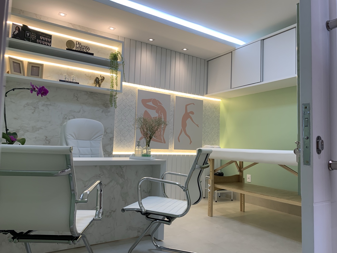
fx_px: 253
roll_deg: -2.0
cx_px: 168
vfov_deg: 53.1
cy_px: 126
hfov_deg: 67.3
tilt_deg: +3.5
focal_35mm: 26
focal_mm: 4.25
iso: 50
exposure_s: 1/120
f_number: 1.8
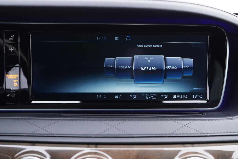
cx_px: 119
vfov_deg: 36.9
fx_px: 238
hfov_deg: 53.1
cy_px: 80
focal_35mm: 36
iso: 500
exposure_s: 1/40
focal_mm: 24
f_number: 2.8
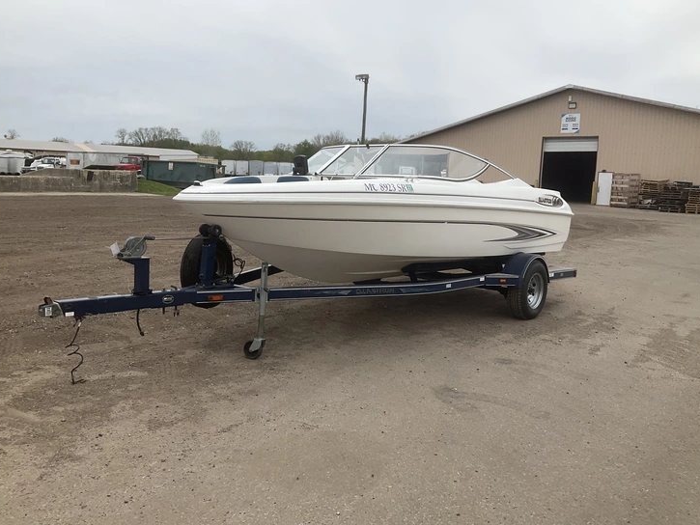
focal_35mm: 30
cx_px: 348
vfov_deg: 46.8
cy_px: 256
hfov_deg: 60.0
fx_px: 607
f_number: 1.8
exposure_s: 1/1848
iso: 25
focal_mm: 3
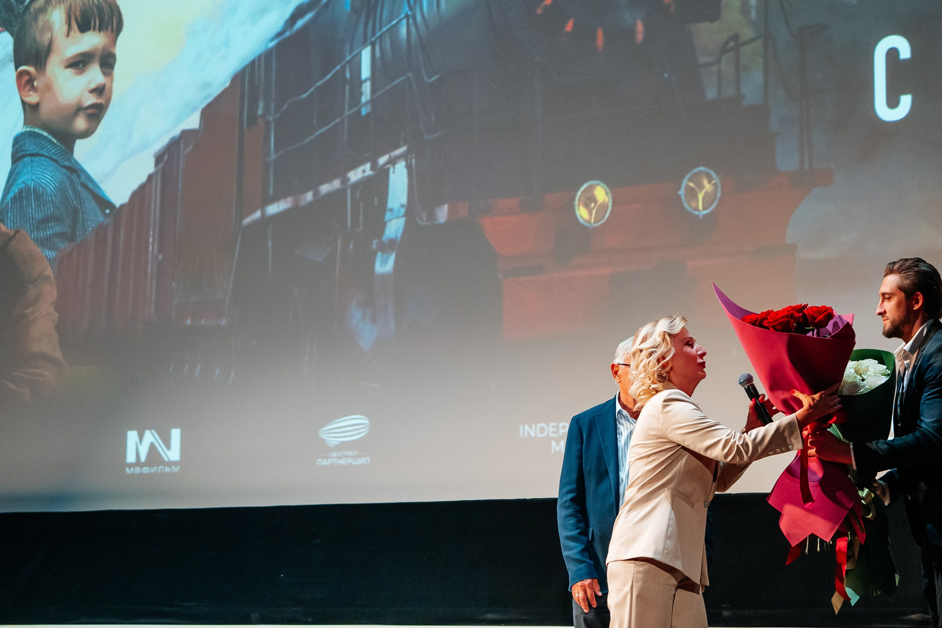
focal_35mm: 85
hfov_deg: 23.7
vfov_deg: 16.0
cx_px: 693
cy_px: 431
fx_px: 2224
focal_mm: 57
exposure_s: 1/160
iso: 1250
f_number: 2.8
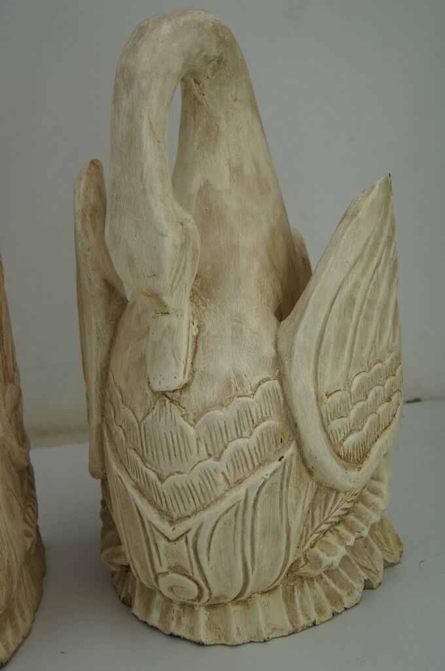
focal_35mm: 60
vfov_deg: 33.4
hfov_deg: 22.6
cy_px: 336
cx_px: 222
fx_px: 1115
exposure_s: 1/160
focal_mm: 40
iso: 100
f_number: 5
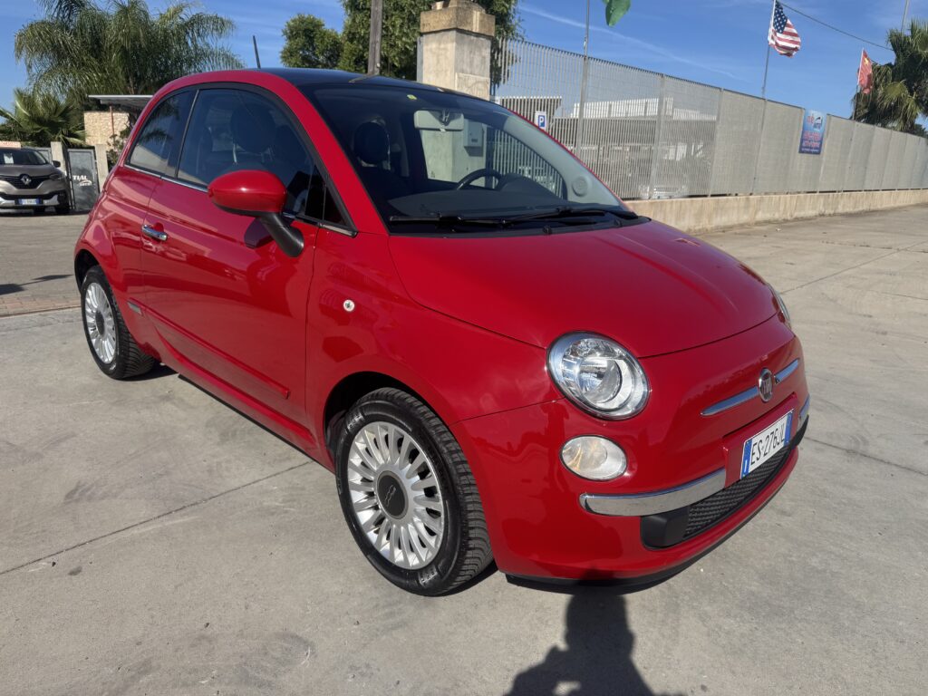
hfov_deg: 71.6
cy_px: 348
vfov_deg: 56.8
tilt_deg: -15.7
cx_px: 464
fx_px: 643
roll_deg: -0.4
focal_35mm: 24
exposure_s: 1/5348
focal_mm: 6.76
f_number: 1.78
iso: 80
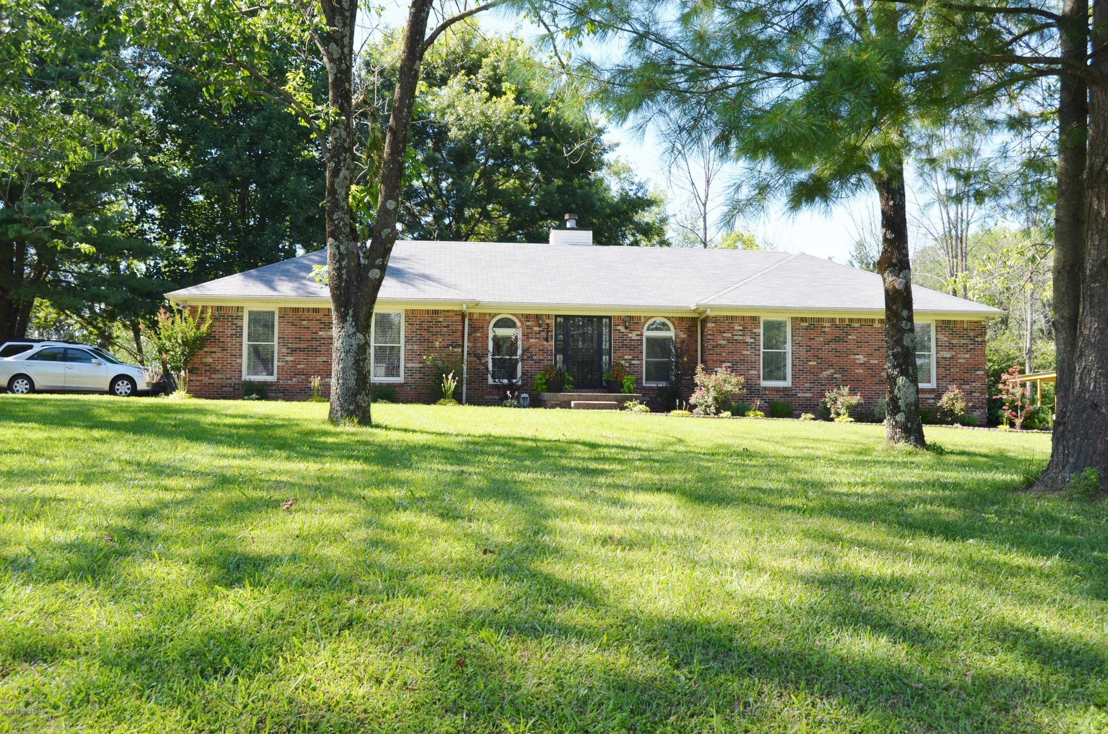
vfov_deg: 38.2
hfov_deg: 55.2
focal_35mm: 34
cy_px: 367
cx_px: 554
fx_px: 1060
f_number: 7.1
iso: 200
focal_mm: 23
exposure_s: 1/200
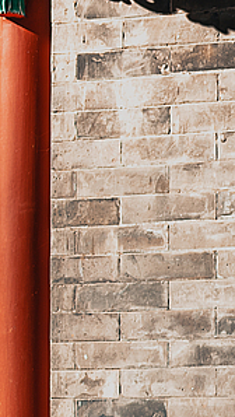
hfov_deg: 3.9
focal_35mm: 315
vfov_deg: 6.8
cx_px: 225
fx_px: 3484
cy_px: -29
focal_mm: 70
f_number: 4.5
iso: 100
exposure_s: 1/160
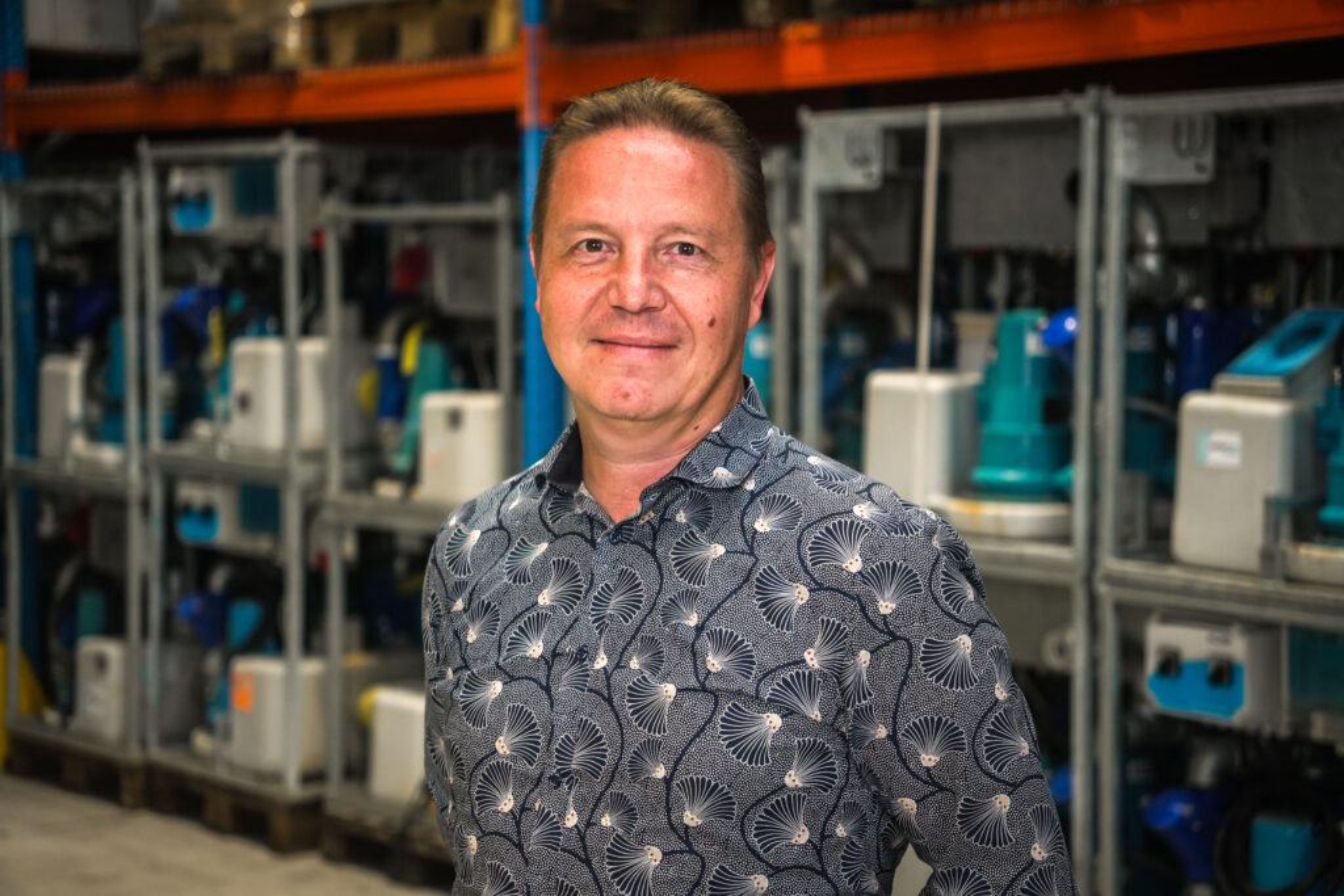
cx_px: 672
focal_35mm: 33
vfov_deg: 40.0
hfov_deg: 57.2
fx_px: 1232
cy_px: 448
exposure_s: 1/80
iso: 250
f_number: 2.8
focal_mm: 22
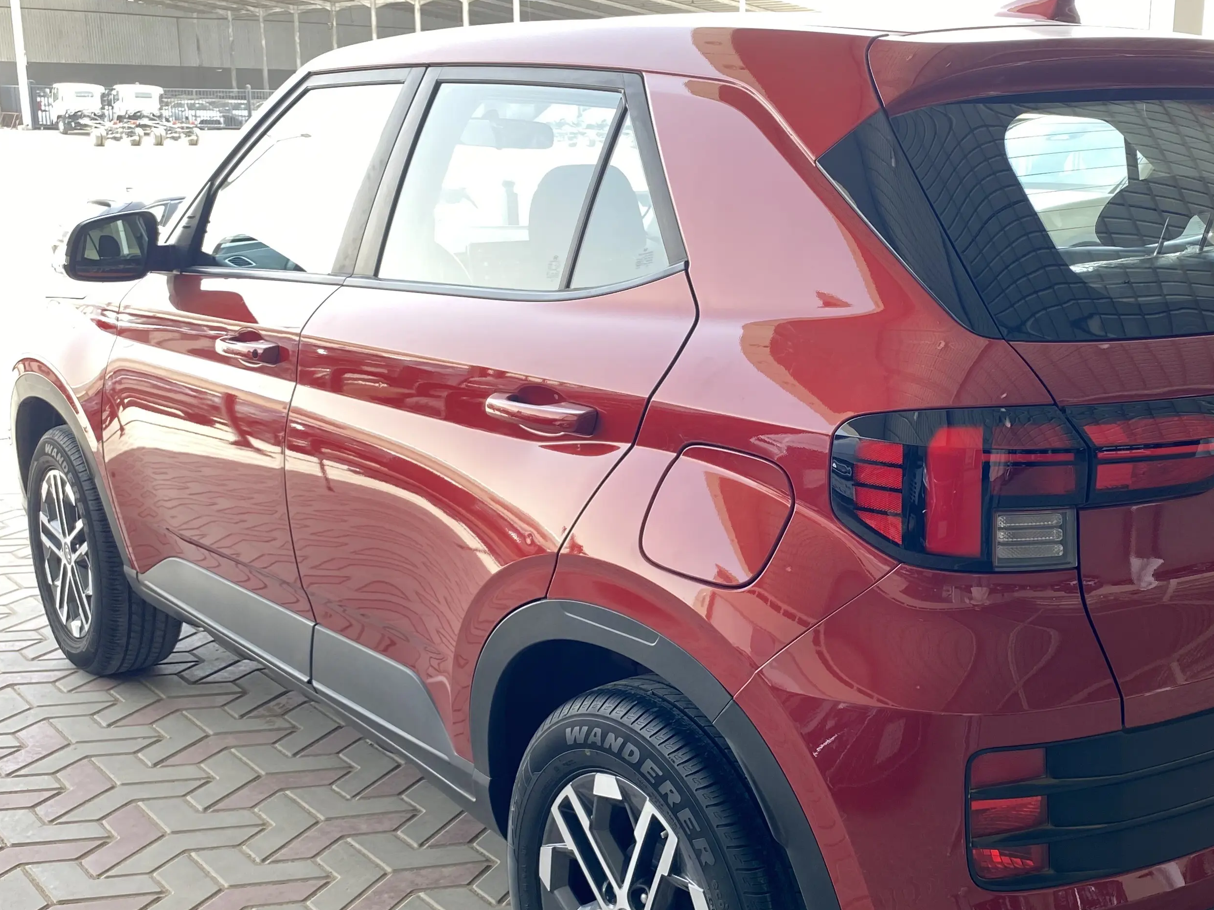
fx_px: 1473
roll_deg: -0.4
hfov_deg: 44.1
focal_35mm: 42
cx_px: 811
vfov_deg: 34.3
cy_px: 480
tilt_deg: -12.5
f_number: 1.8
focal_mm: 4.25
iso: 80
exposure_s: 1/121
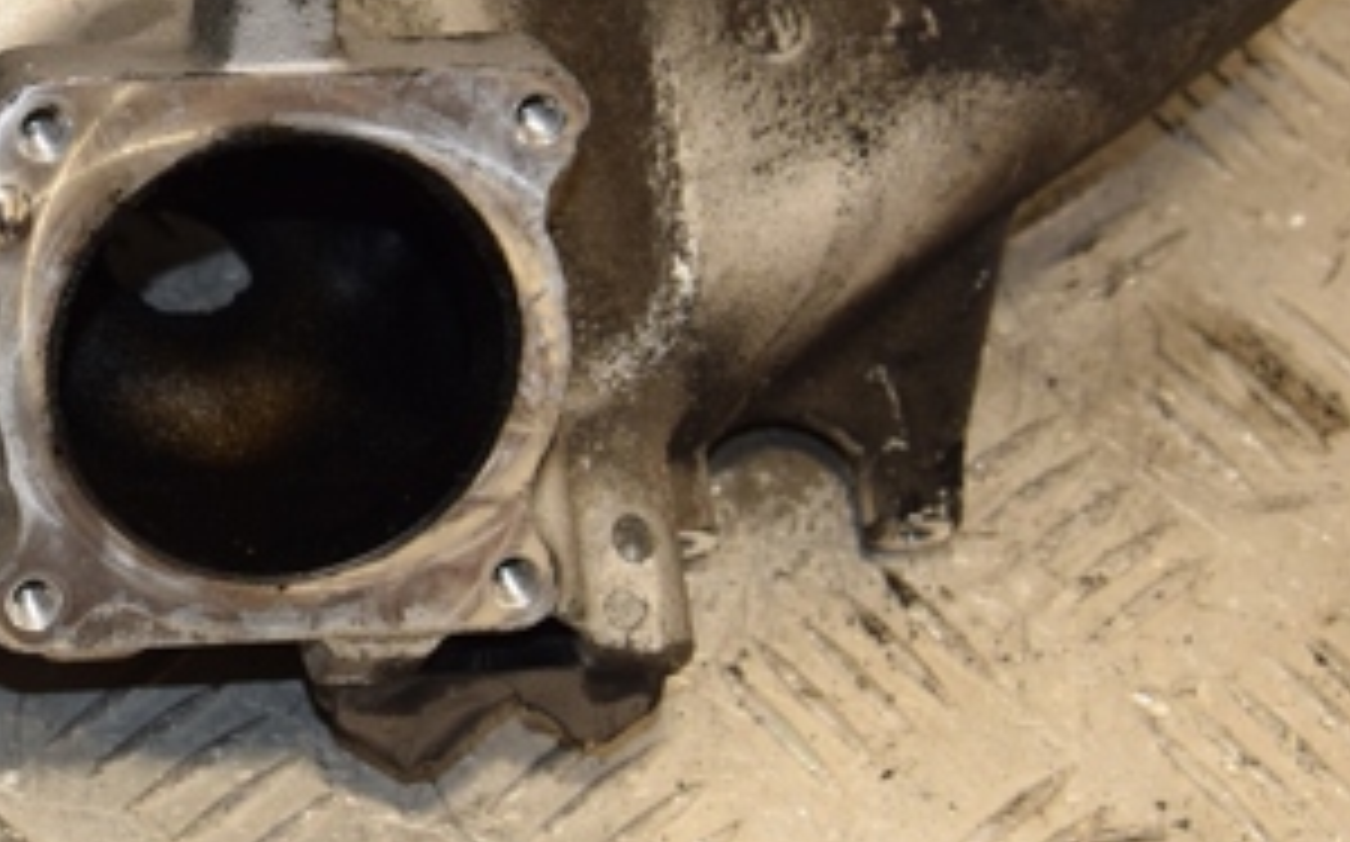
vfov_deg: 10.5
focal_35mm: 124
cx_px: 81
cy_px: 68
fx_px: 4559
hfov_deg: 16.6
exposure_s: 1/200
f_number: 6.3
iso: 800
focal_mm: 38
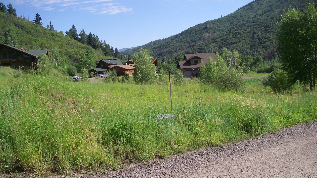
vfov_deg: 28.3
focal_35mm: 42
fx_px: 353
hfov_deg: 48.4
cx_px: 159
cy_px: 105
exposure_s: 1/640
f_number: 3.3
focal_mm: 6.3
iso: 64
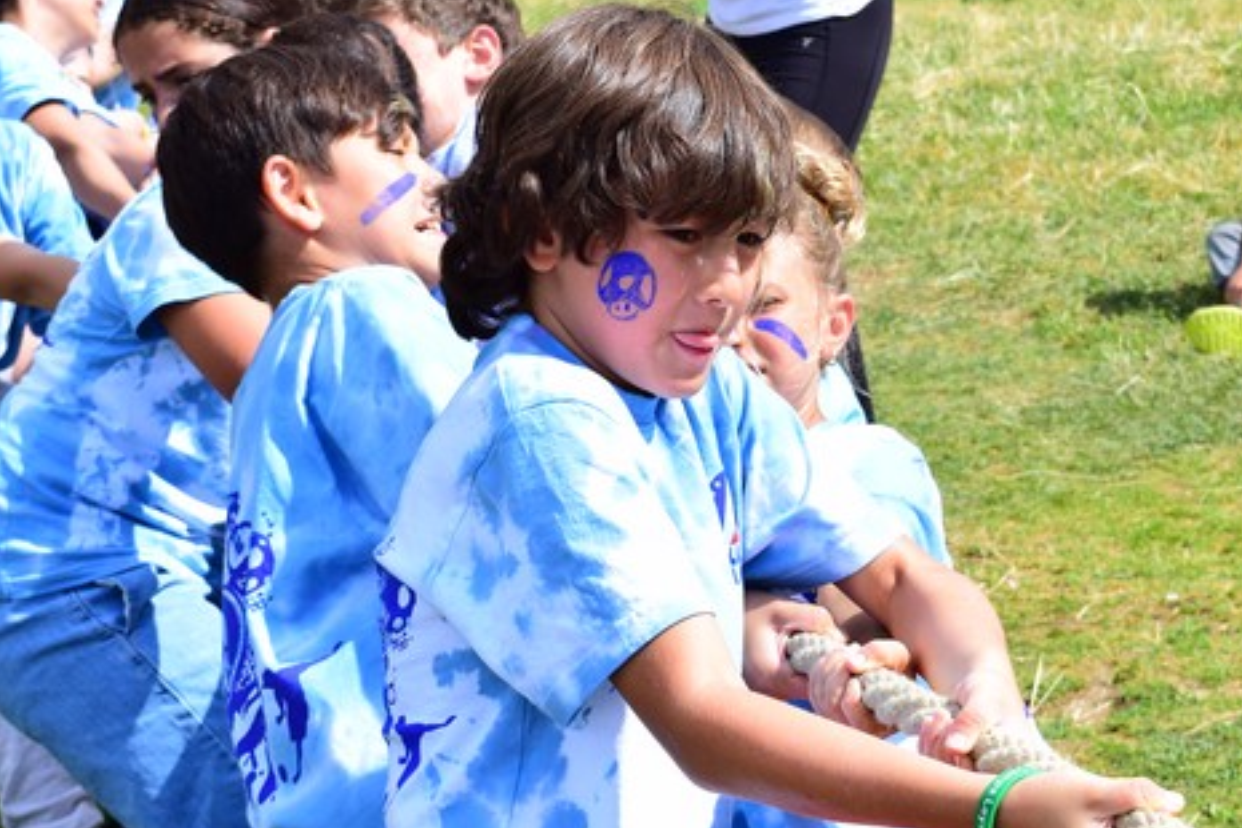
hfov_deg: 20.6
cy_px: 378
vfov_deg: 13.8
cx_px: 681
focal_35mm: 99
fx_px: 3415
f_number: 8
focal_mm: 30
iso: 400
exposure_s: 1/1000
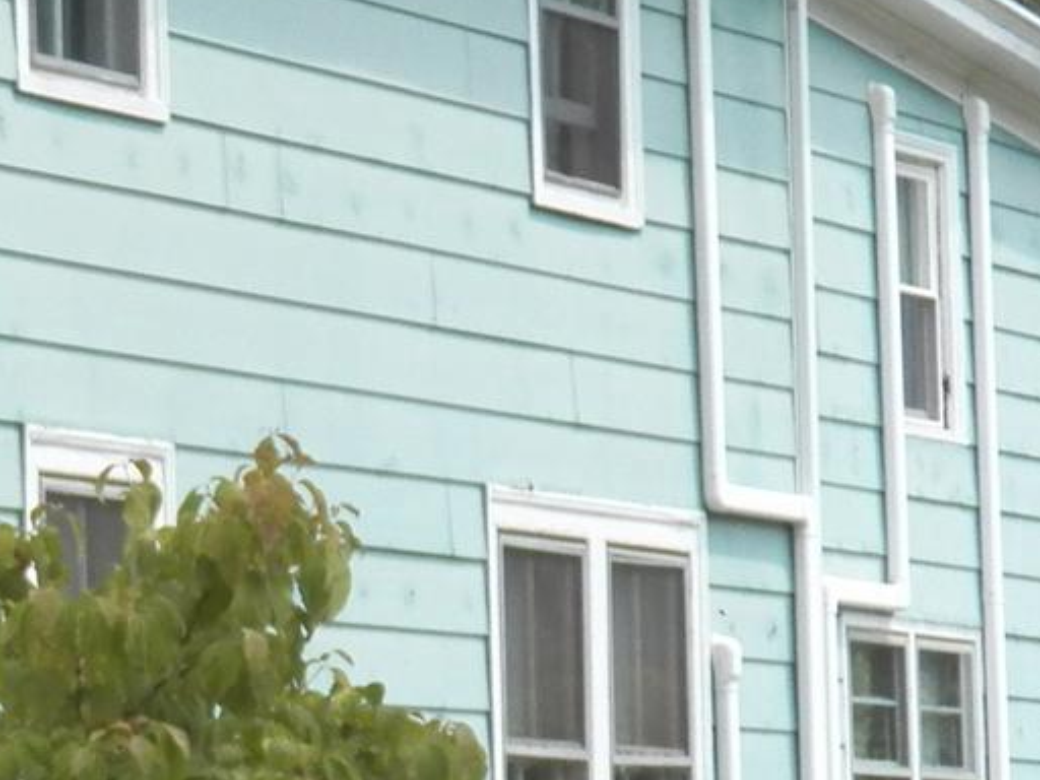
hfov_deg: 7.8
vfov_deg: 6.0
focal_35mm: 248
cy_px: 492
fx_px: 7451
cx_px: -538
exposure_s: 1/1000
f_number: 4
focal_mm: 11.2
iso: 125
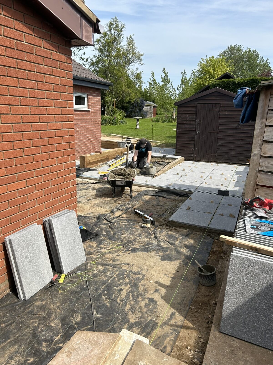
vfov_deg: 67.3
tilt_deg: -16.4
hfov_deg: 53.1
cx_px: 136
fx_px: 273
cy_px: 182
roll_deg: -3.4
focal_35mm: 26
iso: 50
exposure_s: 1/2632
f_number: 1.5
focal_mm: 5.7
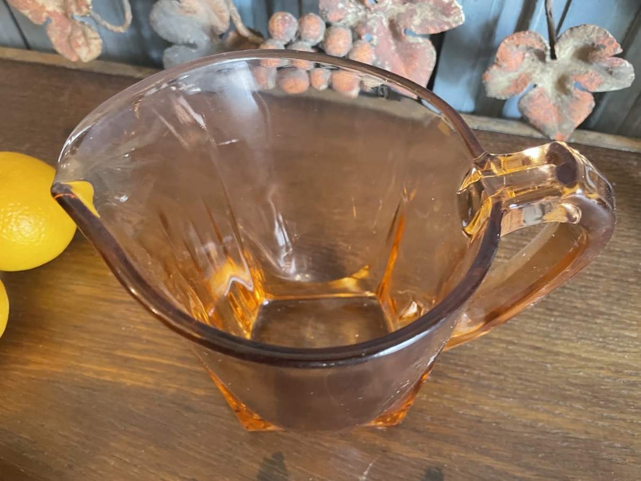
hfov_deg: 67.3
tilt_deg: -56.5
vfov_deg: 53.1
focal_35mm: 26
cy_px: 240
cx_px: 320
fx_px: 482
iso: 500
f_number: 1.6
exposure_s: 1/33
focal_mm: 4.2
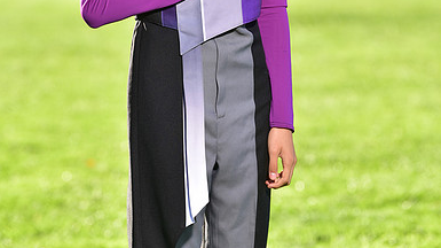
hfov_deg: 6.8
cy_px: -76
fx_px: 3693
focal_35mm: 316
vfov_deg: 3.8
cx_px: 220
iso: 80
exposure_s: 1/200
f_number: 5
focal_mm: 200
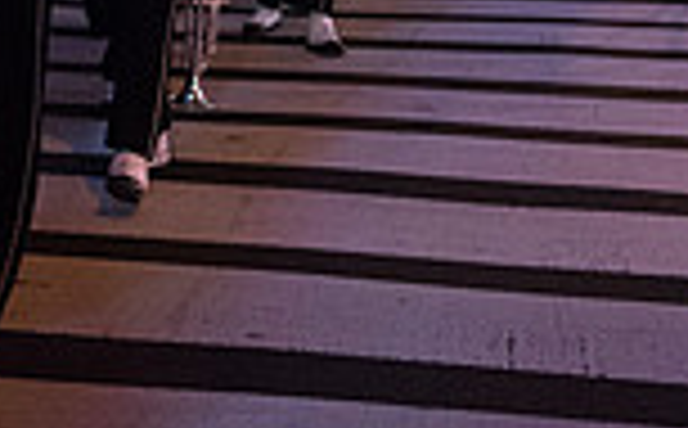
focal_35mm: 124
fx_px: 2321
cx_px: 81
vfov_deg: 9.9
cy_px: -394
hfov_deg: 16.7
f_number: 2.8
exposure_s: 1/160
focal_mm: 32
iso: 8000
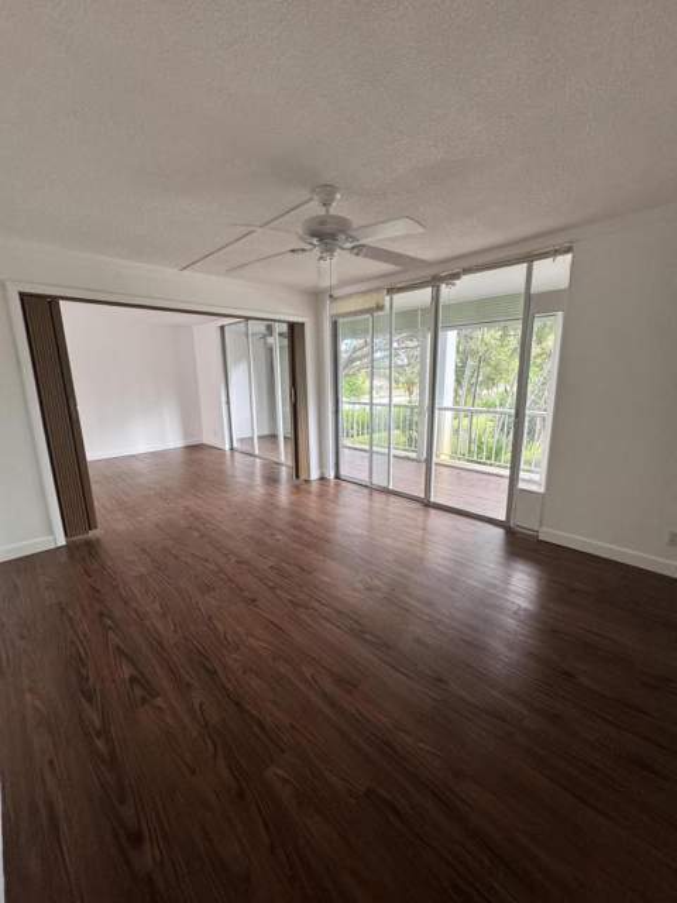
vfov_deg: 102.1
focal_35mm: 14
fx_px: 365
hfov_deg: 85.7
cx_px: 338
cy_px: 452
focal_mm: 2.22
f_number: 2.2
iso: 250
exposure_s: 1/120
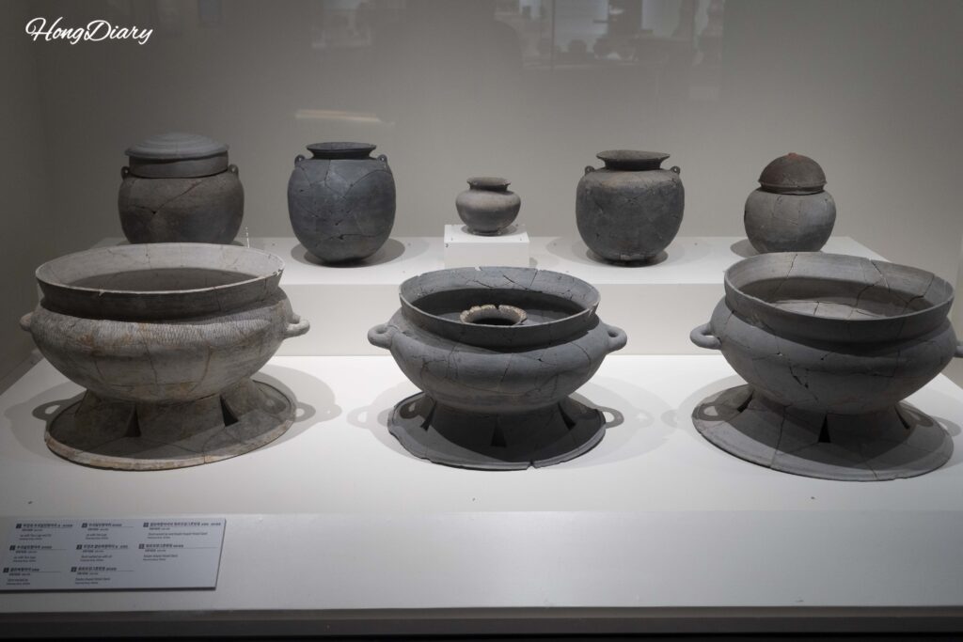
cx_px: 482
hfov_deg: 50.7
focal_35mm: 38
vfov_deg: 35.1
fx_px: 1017
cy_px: 321
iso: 1600
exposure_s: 1/160
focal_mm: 38
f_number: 5
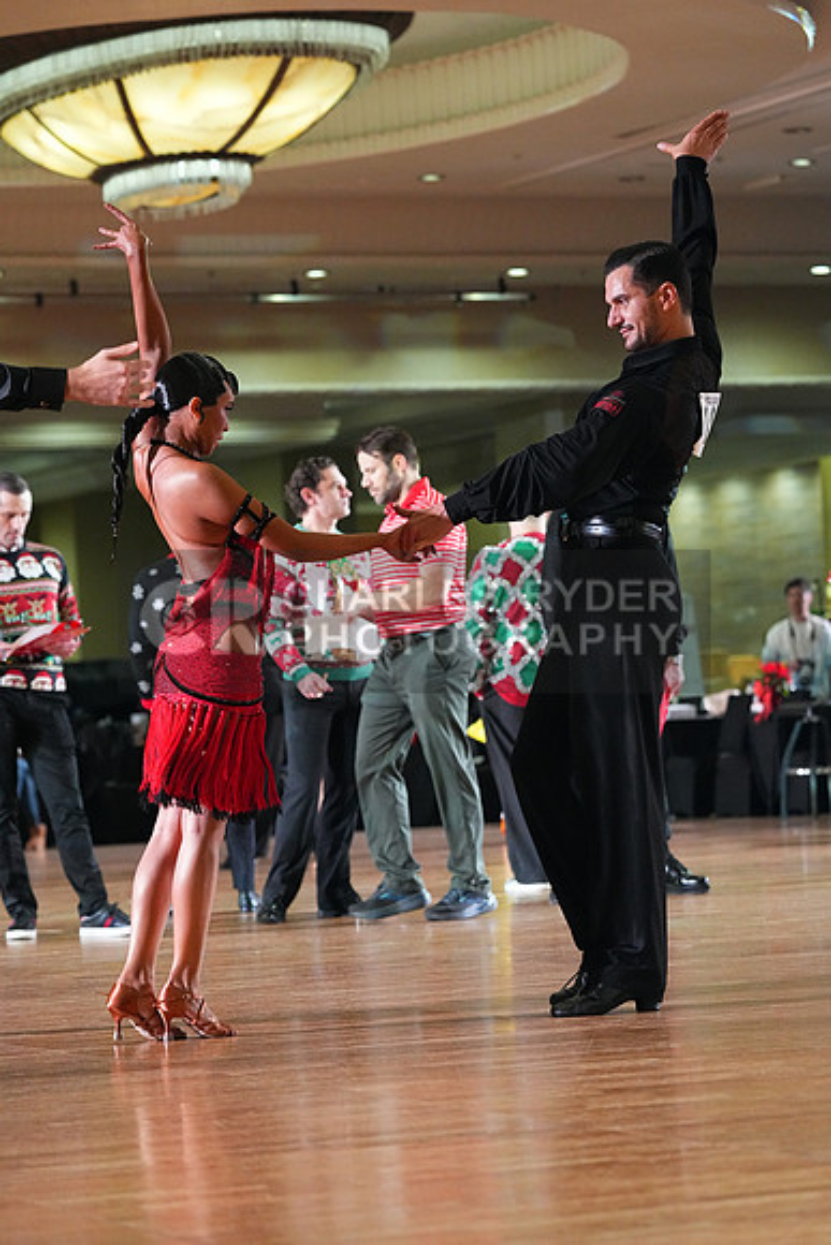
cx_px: 416
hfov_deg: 11.0
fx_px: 4325
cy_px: 622
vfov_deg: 16.4
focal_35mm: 125
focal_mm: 125
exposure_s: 1/400
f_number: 4.5
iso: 8000
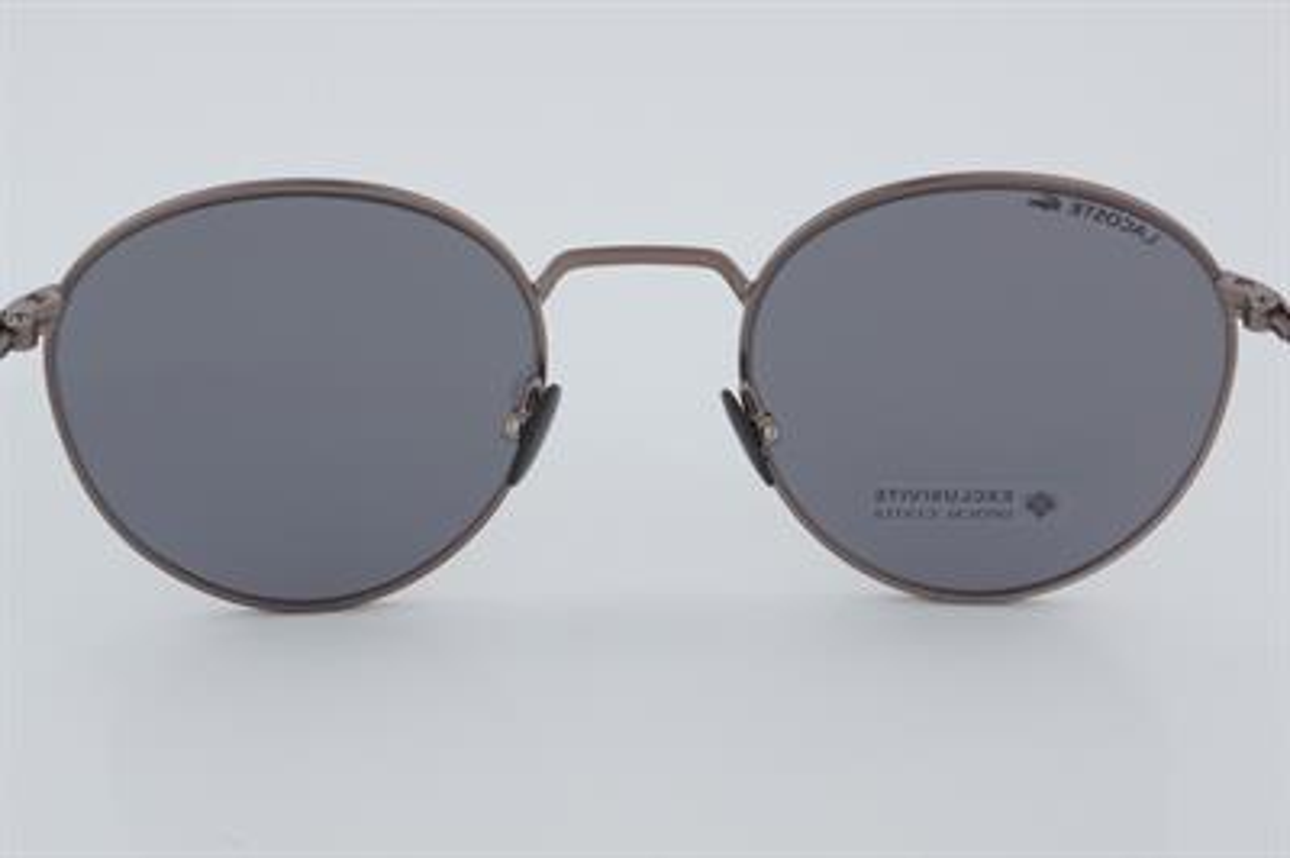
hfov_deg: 29.9
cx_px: 645
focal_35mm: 68
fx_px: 2417
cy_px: 429
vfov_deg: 20.1
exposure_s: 1/4
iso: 100
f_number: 32
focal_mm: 45
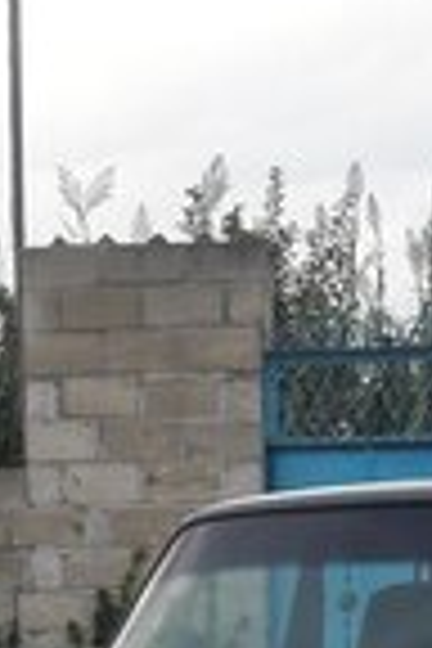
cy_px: 976
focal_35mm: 100
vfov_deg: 18.1
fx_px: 1800
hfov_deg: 13.7
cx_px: 243
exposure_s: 1/100
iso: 50
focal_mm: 3.7
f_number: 1.9
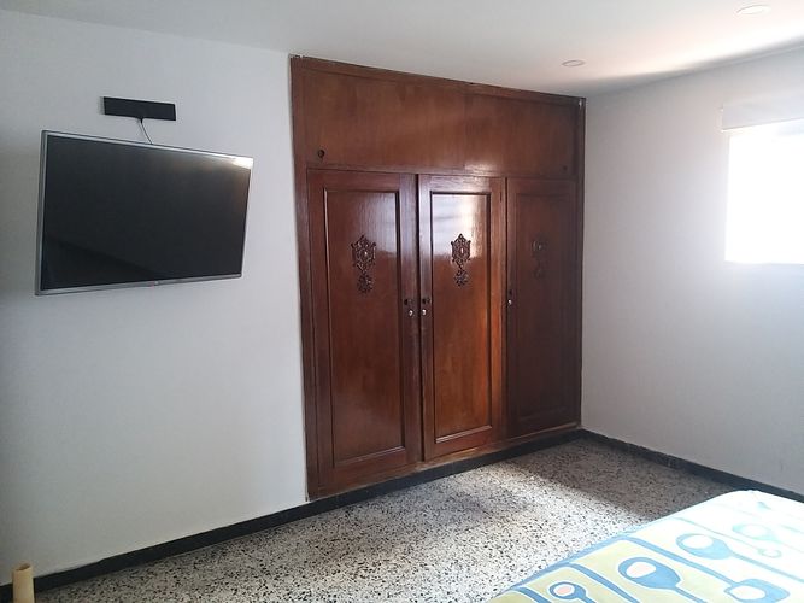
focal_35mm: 27
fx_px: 627
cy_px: 302
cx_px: 402
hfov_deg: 65.3
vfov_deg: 51.3
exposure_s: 1/30
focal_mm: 3.93
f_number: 1.7
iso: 250
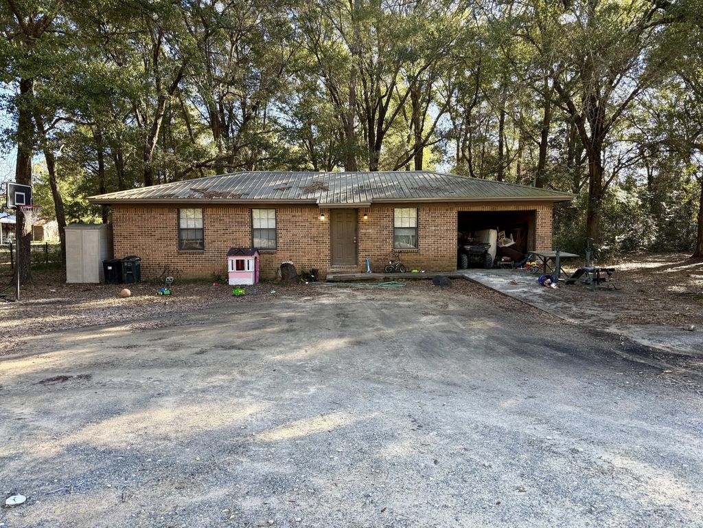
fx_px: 487
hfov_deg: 71.6
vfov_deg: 56.8
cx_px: 352
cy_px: 264
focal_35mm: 24
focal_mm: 6.76
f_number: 1.78
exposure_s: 1/322
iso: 100
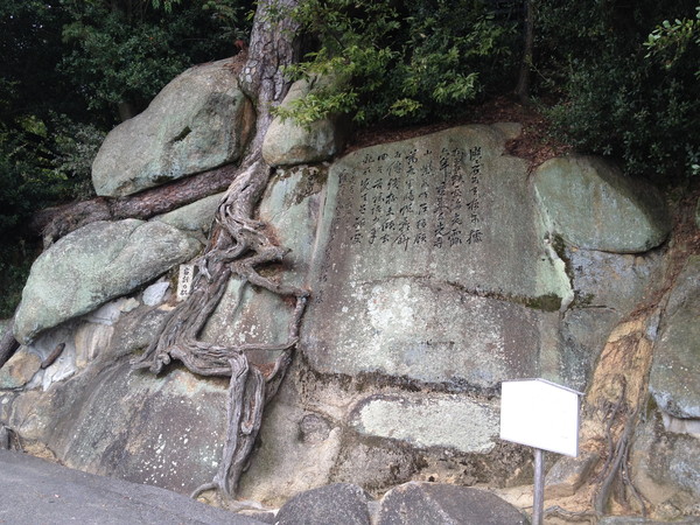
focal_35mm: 35
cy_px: 262
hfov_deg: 52.6
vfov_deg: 40.7
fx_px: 708
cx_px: 350
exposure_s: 1/169
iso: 50
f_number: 2.4
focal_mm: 4.28
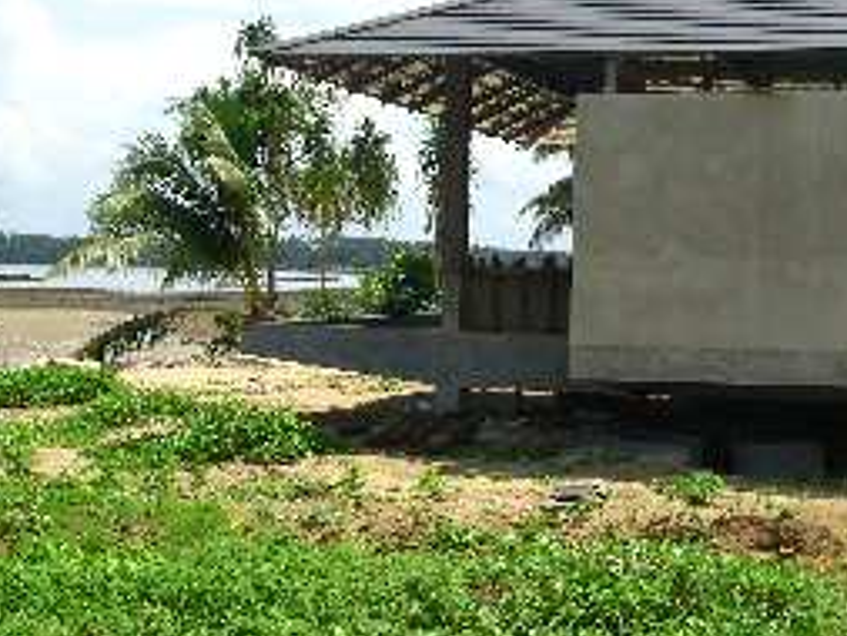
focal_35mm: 60
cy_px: 201
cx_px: 593
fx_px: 1469
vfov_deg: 24.3
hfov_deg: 31.8
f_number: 6.6
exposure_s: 1/250
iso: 64
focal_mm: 6.3
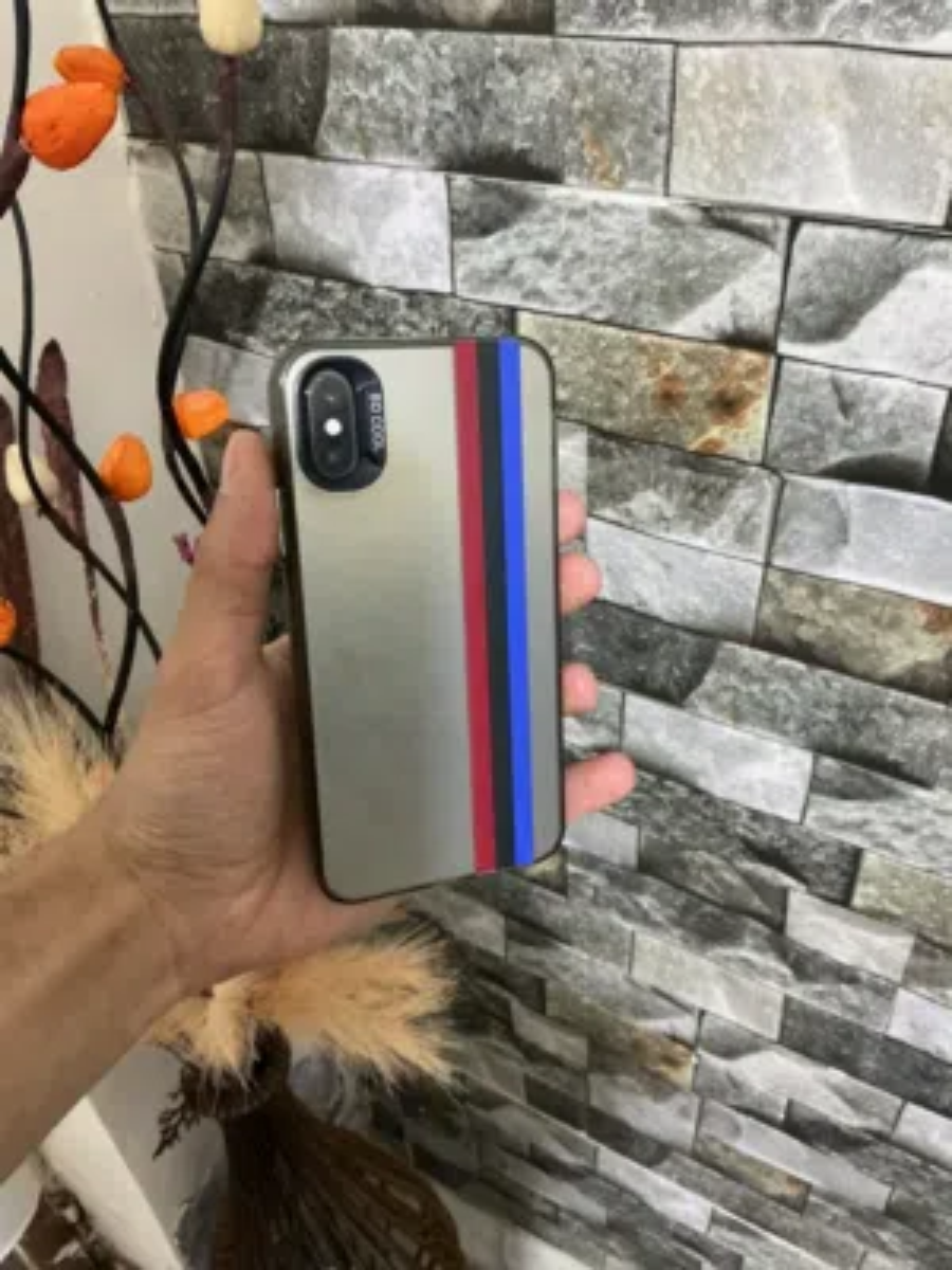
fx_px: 1063
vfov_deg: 61.7
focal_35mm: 29
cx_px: 476
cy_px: 635
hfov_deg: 48.2
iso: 250
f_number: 1.8
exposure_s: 1/33
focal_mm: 3
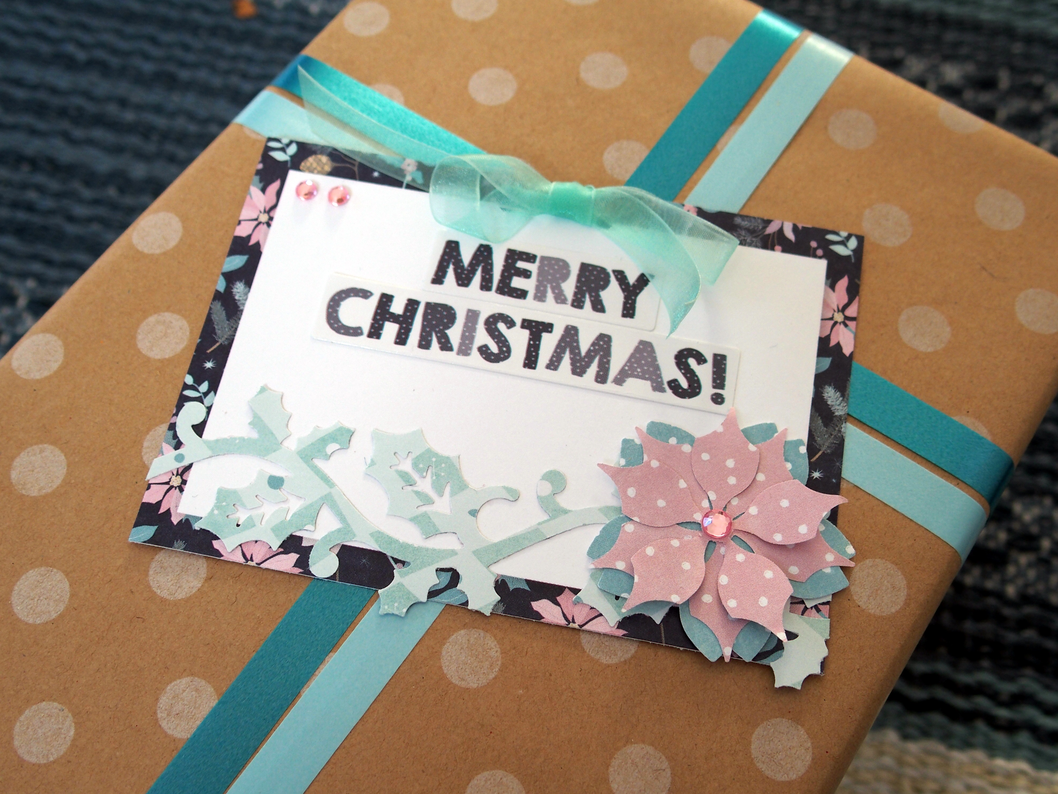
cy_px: 397
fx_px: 1284
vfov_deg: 34.3
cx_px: 529
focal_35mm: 42
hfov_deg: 44.8
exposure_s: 1/80
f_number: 2.8
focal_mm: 9
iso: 125
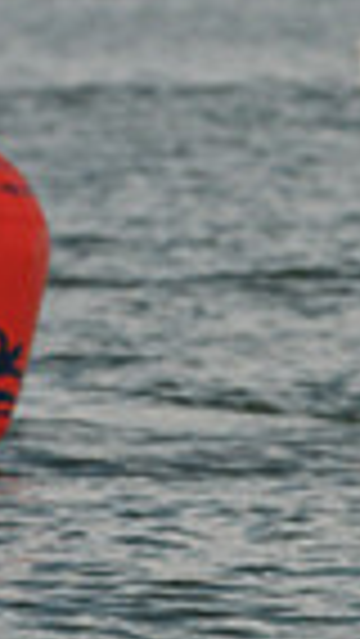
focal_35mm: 1286
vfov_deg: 1.7
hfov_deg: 0.9
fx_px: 21798
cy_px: 601
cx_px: 1215
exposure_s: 1/640
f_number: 9
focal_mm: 200
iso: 200
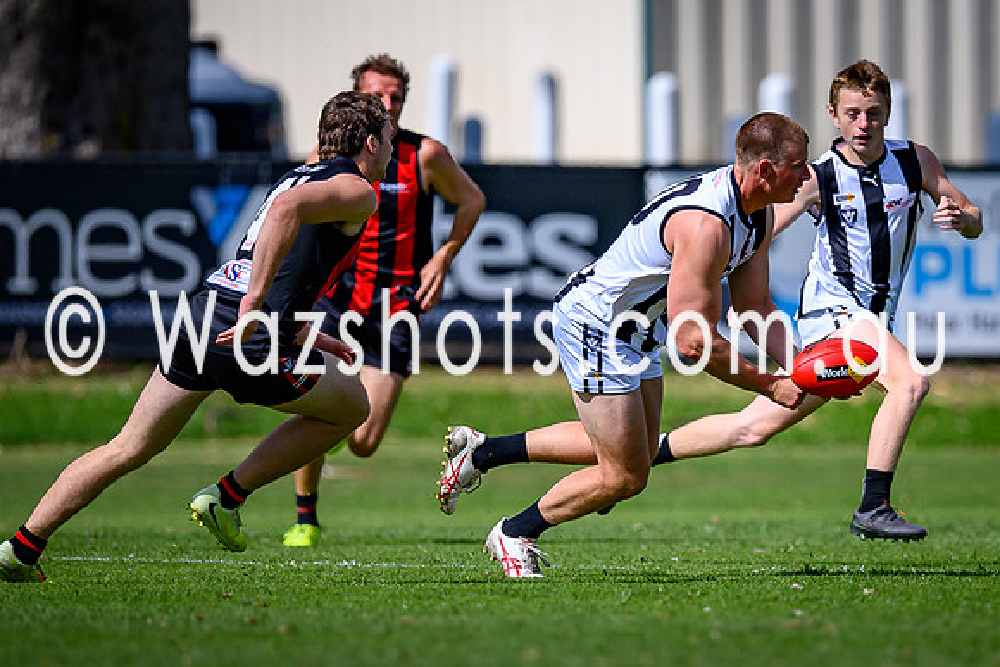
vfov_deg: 1.5
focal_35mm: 917
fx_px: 25467
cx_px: 760
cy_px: 397
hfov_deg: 2.2
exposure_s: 1/2000
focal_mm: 500
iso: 100
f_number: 4
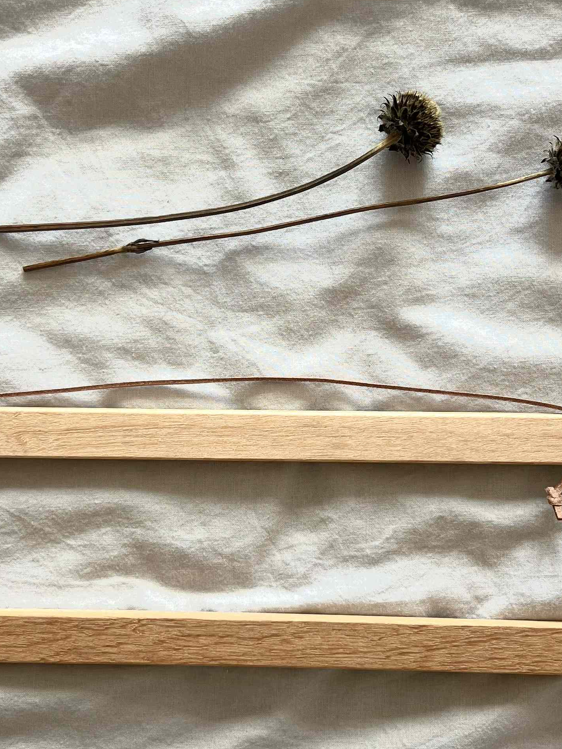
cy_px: 447
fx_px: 1190
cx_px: 244
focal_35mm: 55
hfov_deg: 26.5
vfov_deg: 34.8
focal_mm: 5.7
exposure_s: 1/121
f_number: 1.5
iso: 40
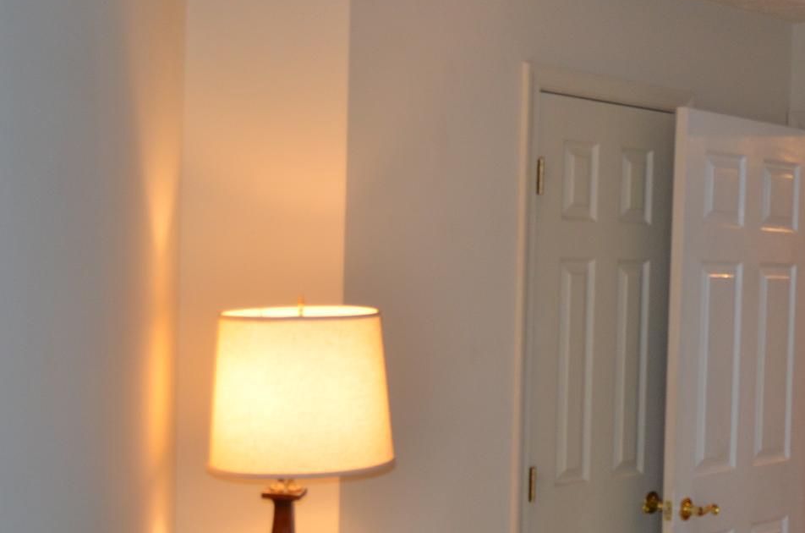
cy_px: 336
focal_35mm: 71
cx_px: 825
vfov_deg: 19.1
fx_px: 1584
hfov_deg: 26.8
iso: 500
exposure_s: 1/60
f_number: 3.5
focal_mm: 22
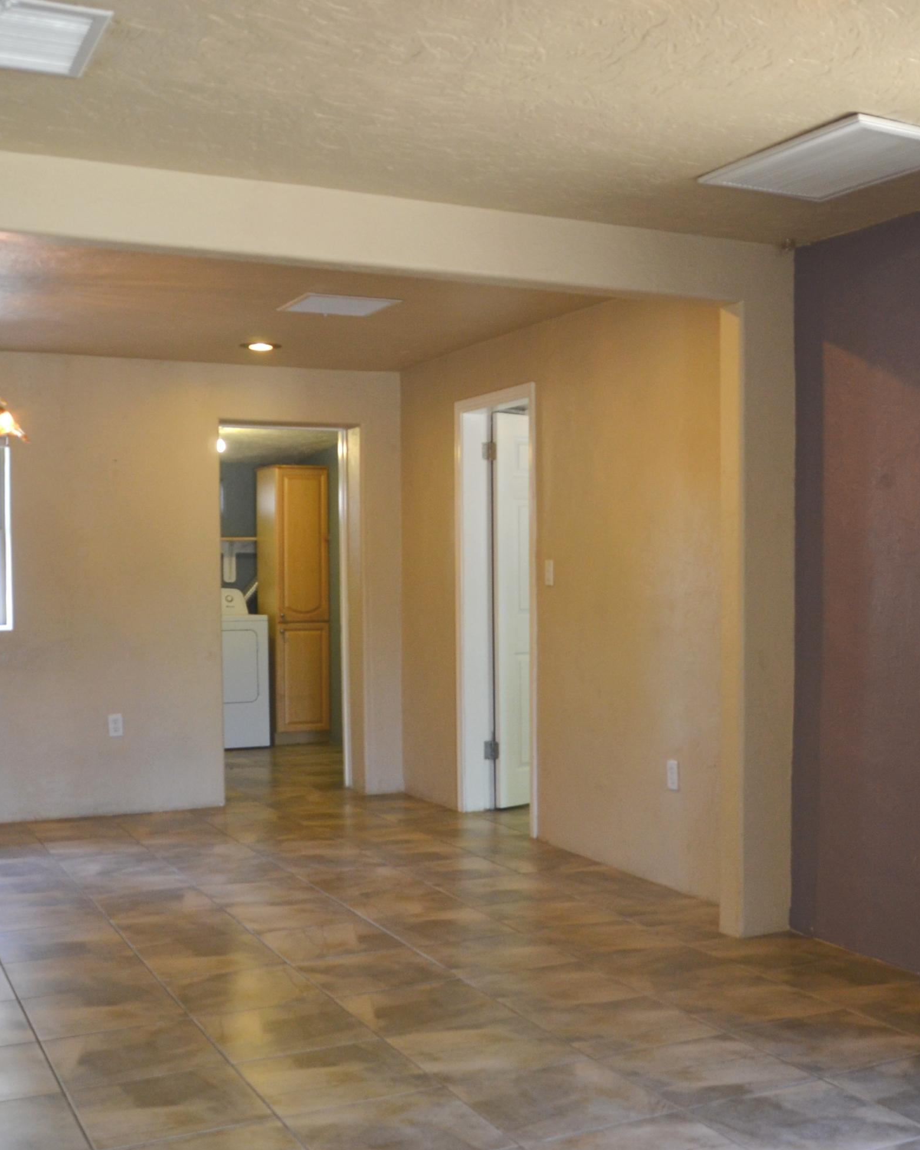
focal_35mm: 39
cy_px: 581
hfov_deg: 37.7
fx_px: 1327
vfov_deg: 46.8
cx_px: 639
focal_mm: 18
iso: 560
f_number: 3.5
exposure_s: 1/60
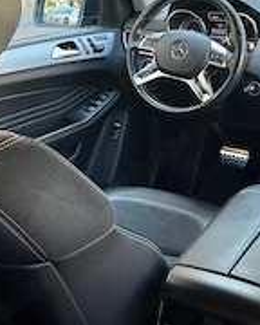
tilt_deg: -10.4
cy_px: 36
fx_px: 500
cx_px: 200
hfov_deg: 28.6
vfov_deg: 34.1
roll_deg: +0.9
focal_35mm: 52
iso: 125
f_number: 1.78
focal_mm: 6.86
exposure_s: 1/121
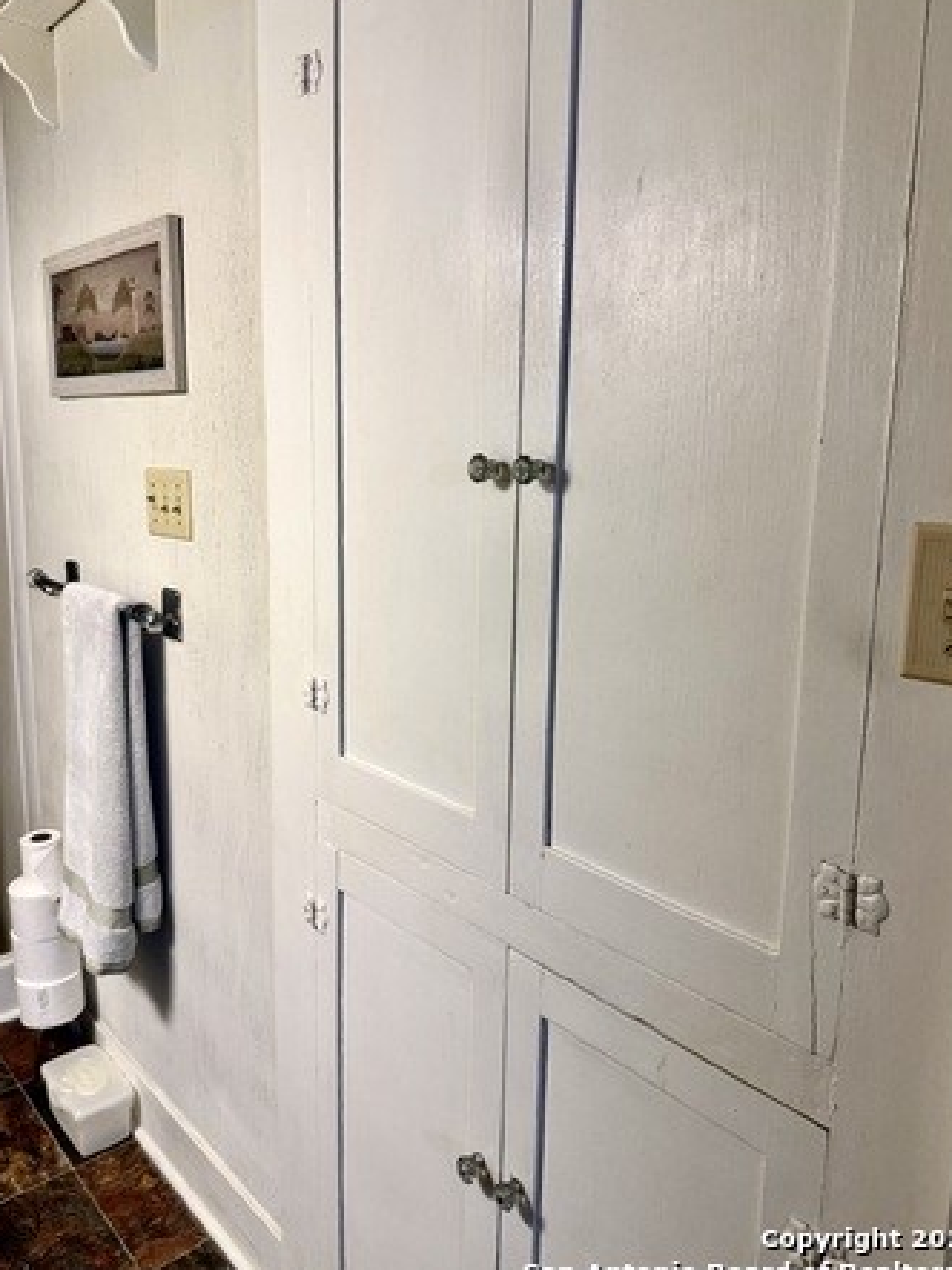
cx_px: 473
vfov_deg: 67.3
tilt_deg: -9.4
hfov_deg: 53.0
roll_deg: -1.5
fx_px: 954
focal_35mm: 26
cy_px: 602
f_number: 1.78
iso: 250
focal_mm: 6.76
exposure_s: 1/60
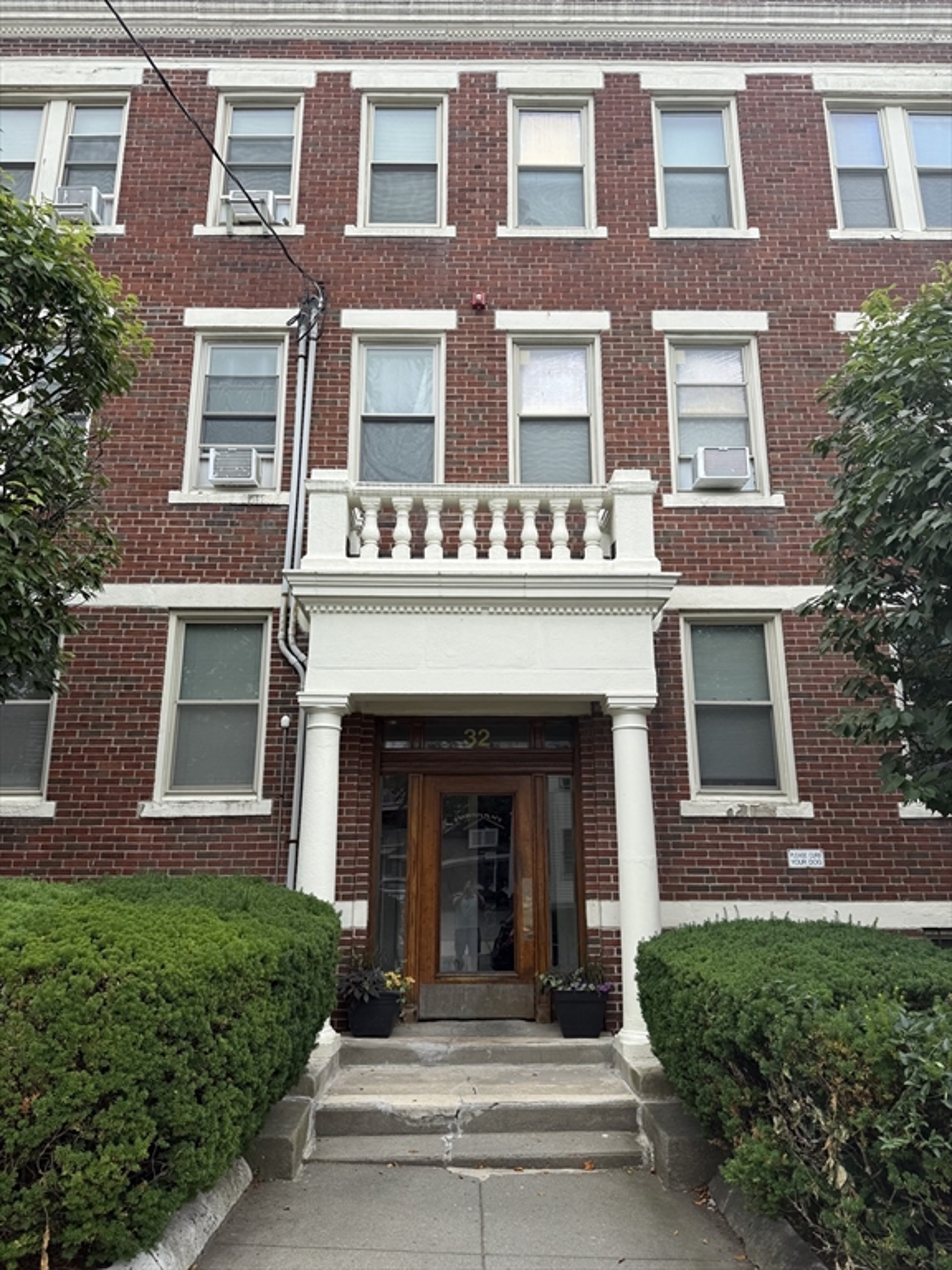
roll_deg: +0.3
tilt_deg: +16.4
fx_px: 880
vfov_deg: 71.6
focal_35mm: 24
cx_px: 476
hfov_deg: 56.8
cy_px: 635
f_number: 1.78
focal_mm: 6.76
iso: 80
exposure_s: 1/2169
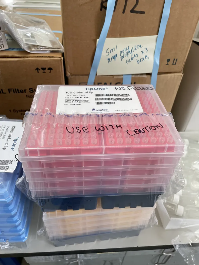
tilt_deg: -40.3
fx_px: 199
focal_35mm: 26
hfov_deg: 53.1
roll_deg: -3.3
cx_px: 100
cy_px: 132
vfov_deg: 67.3
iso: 100
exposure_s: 1/100
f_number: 1.6
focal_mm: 4.2
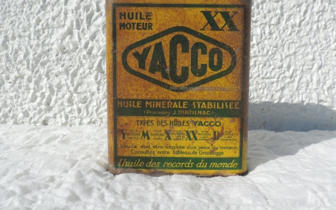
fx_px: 266
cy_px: 90
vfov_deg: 43.1
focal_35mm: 29
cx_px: 185
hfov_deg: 64.5
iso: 80
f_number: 3.7
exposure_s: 1/1250
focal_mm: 4.3
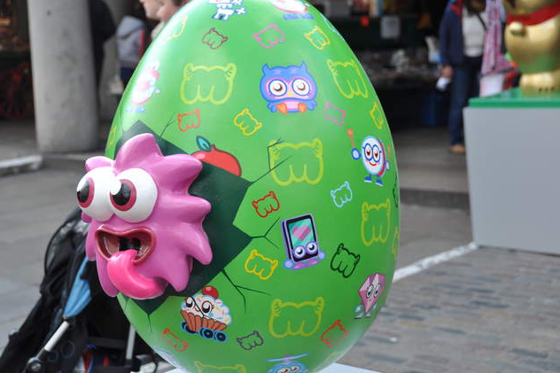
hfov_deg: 24.3
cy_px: 186
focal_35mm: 84
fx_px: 1299
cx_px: 280
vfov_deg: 16.3
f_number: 5.6
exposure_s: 1/125
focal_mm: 55
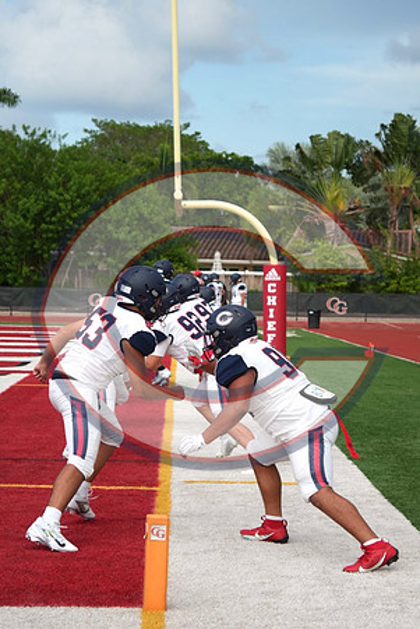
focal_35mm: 82
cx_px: 210
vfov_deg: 24.6
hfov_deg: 16.6
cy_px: 314
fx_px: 1440
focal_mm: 55
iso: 400
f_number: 4.5
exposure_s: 1/1000
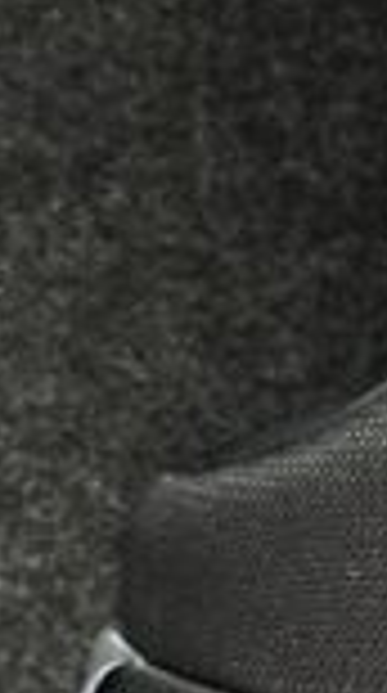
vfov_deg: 7.9
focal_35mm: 272
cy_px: 263
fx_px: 4990
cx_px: 1048
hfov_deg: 4.3
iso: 500
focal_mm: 6.86
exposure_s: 1/33
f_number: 1.78
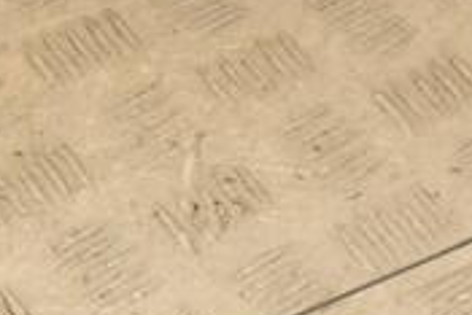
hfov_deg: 12.5
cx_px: 744
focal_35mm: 154
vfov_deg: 8.9
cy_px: 331
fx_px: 2021
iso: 800
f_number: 10
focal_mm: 30
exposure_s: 1/200
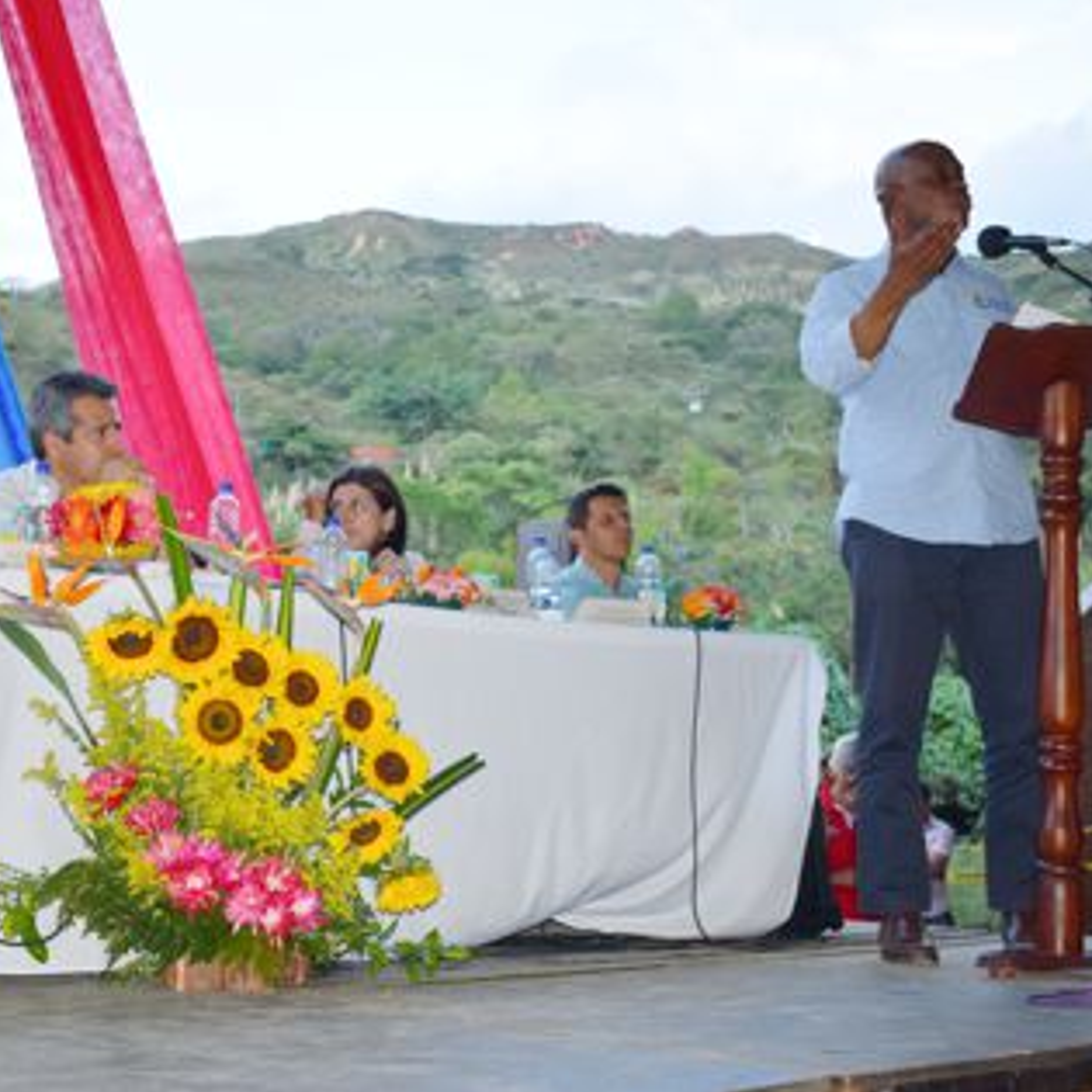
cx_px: 385
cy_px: 518
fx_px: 1951
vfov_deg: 31.3
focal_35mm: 55
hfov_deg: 31.1
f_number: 4.5
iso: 800
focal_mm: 27
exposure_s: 1/80
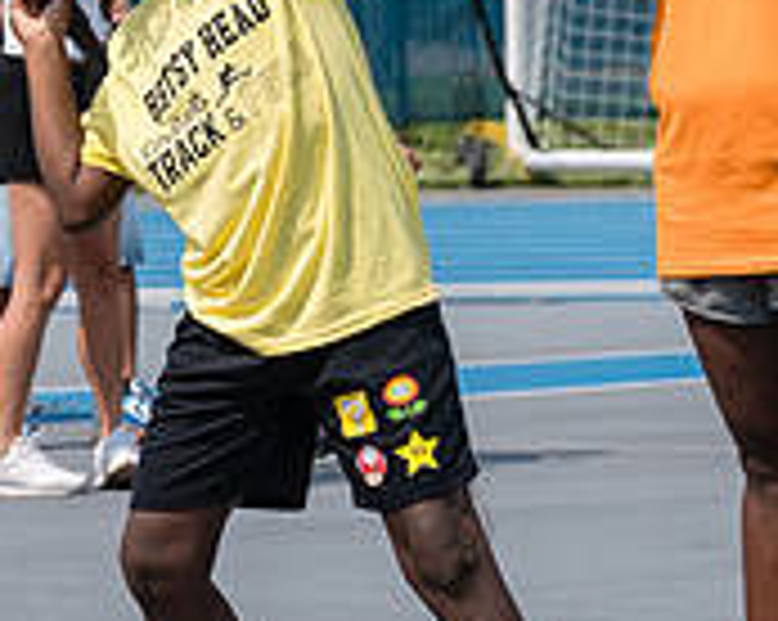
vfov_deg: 5.2
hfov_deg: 6.5
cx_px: 260
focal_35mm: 299
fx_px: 6877
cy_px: 30
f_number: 5
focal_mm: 82
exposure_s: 1/1000
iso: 100
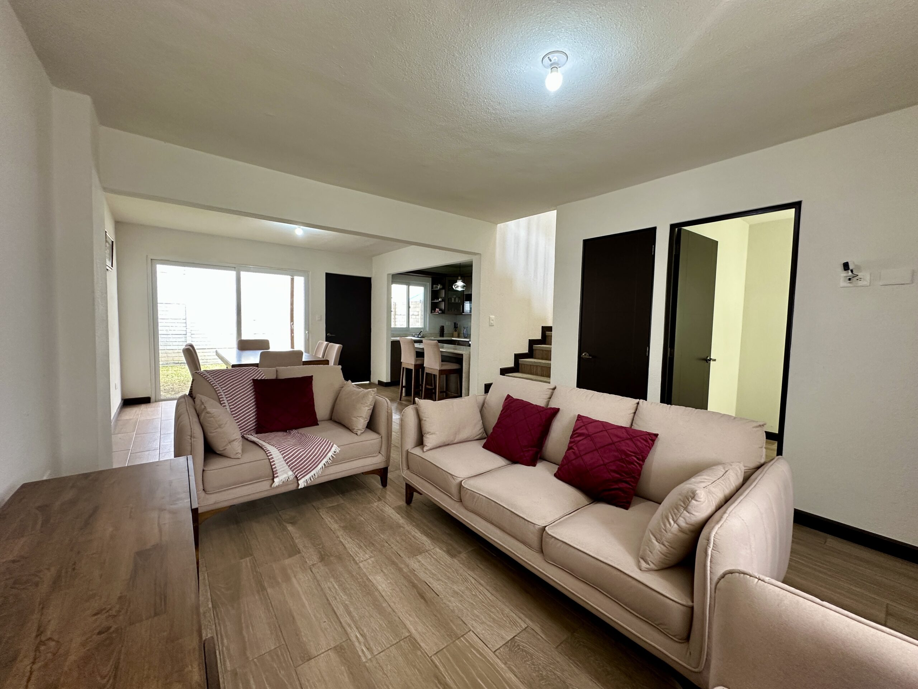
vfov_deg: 85.7
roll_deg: -1.0
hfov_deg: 102.1
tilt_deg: -4.0
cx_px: 459
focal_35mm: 14
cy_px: 344
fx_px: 371
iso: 160
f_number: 2.2
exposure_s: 1/60
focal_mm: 2.22
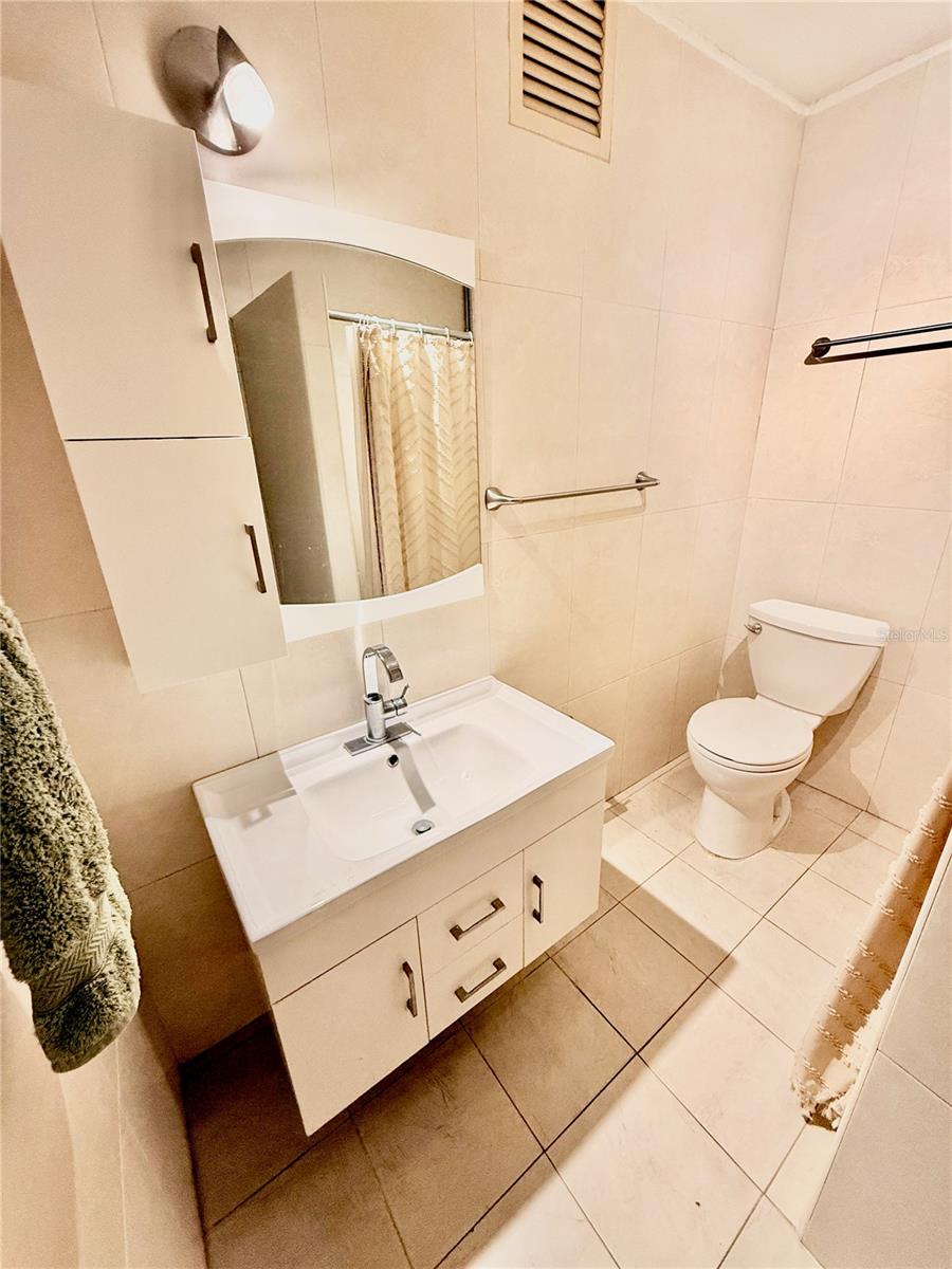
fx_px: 513
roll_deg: +3.0
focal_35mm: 14
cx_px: 476
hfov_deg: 85.7
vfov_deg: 102.1
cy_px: 634
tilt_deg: -20.4
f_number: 2.2
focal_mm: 2.22
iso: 250
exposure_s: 1/120
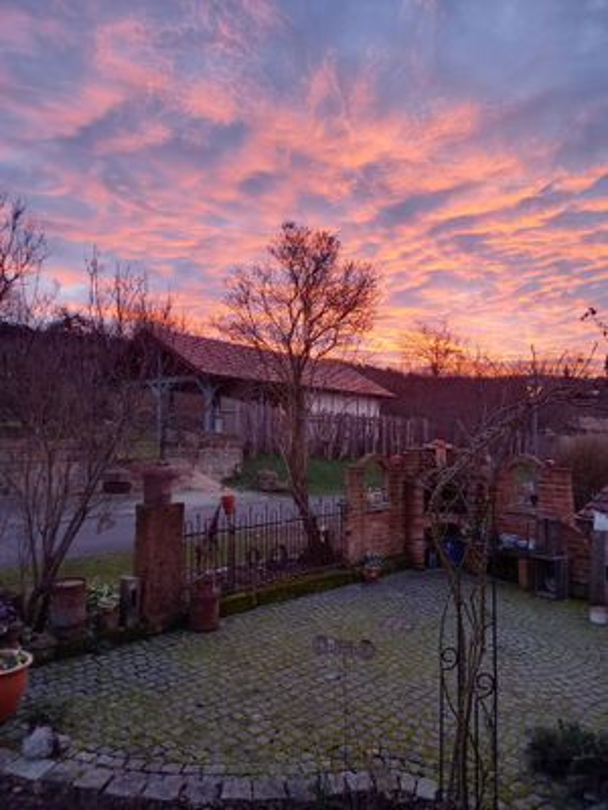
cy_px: 405
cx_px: 304
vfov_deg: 69.4
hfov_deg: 54.9
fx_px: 585
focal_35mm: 25
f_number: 2
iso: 250
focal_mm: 4.6
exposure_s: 1/49
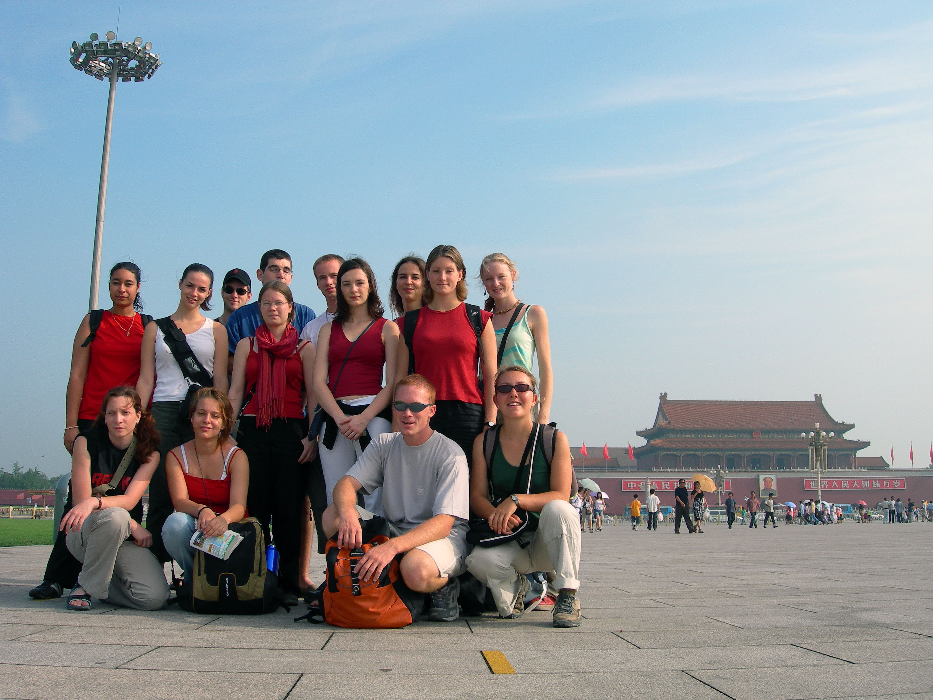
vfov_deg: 37.7
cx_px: 466
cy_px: 350
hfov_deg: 49.0
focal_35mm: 38
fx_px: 1024
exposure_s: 1/470
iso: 50
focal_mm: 7.8
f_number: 4.8
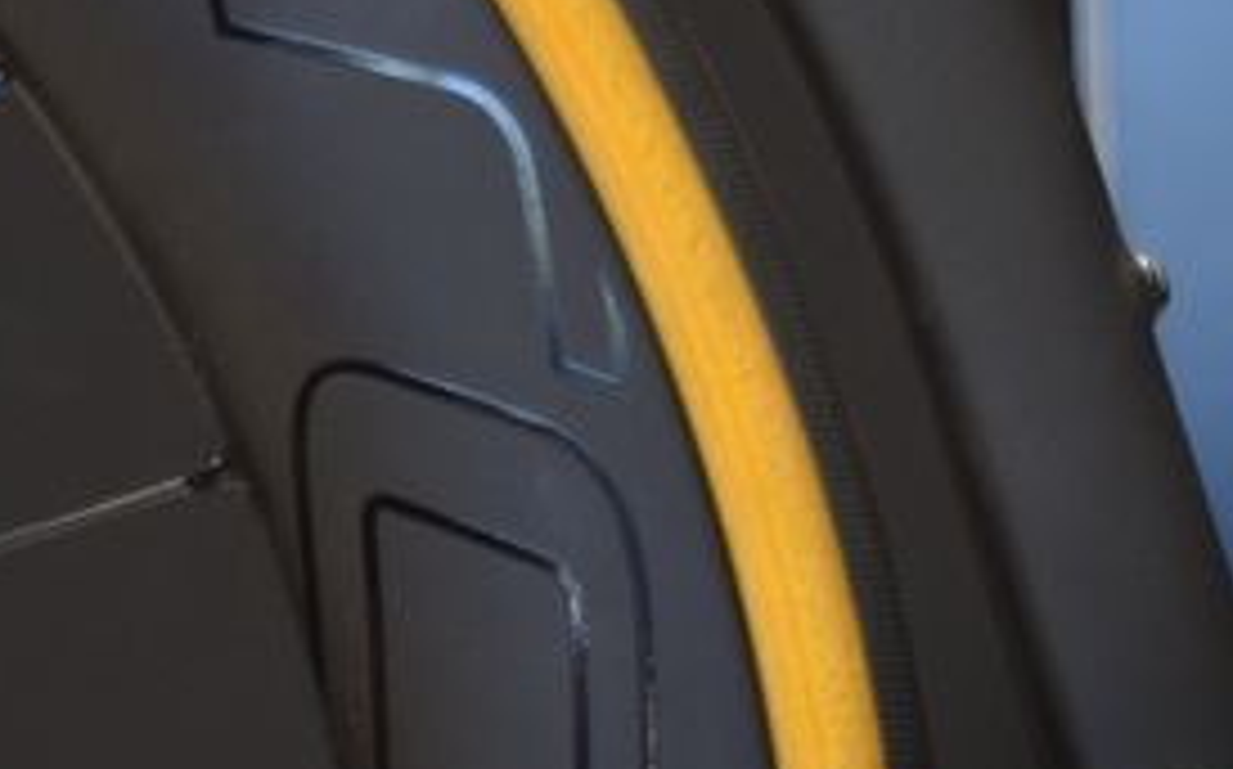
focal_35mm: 243
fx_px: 8162
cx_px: 86
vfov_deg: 5.3
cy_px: 1387
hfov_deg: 8.6
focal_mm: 34
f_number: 4.5
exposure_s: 1/60
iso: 450
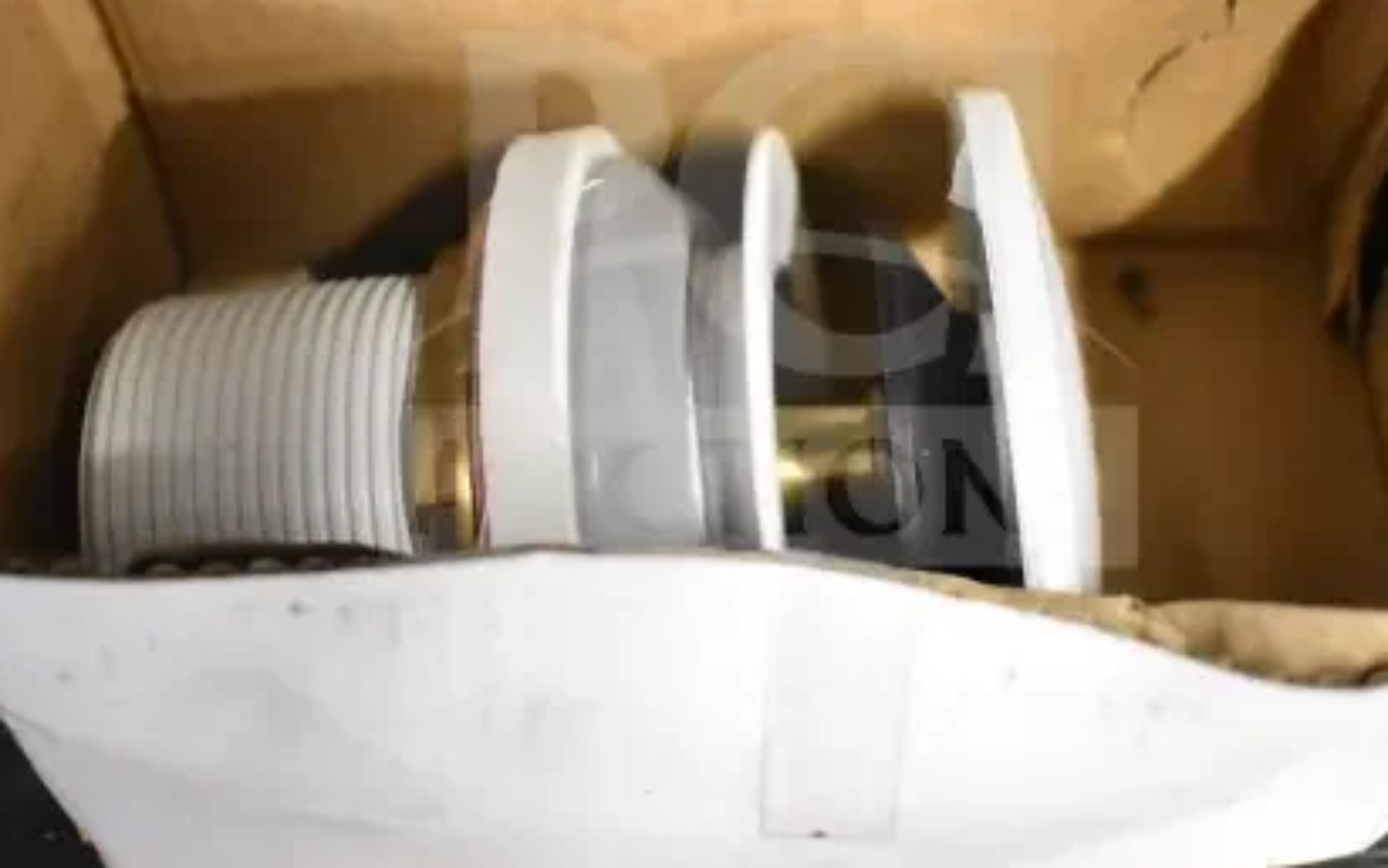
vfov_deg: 21.9
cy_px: 299
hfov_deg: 34.5
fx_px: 2232
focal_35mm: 59
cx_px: 756
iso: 6400
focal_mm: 26
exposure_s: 1/40
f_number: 4
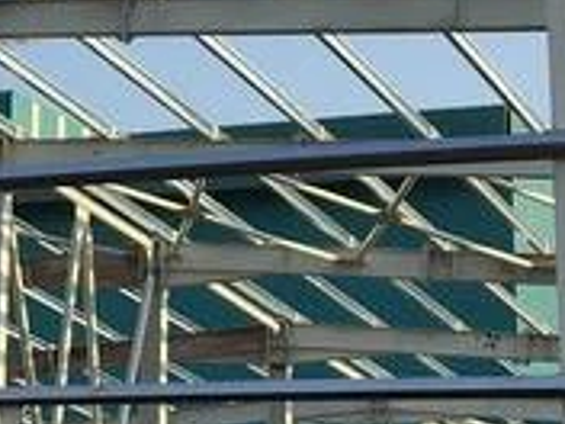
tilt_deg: +21.1
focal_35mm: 166
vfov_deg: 8.9
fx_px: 2709
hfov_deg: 11.3
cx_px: -343
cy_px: 51
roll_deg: -3.4
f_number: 2.2
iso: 25
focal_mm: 4.15
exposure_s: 1/884
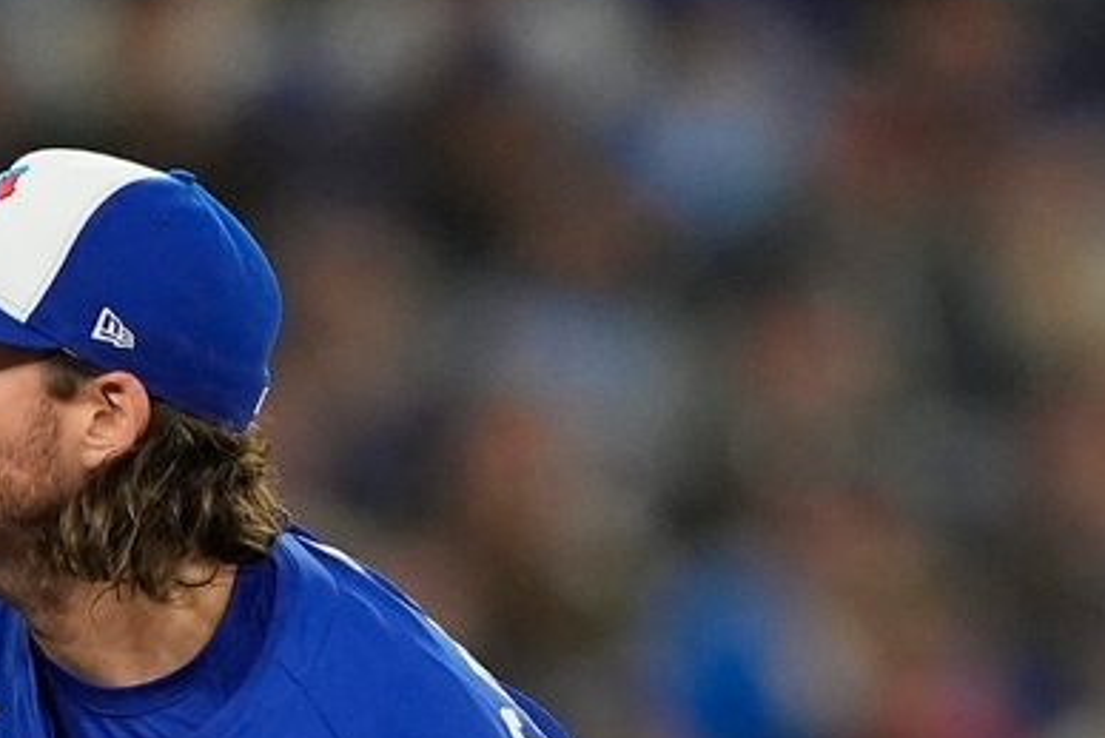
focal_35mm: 1236
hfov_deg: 1.7
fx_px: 37950
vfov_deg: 1.1
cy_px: 823
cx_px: 125
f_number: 2.8
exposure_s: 1/3200
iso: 3200
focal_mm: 400
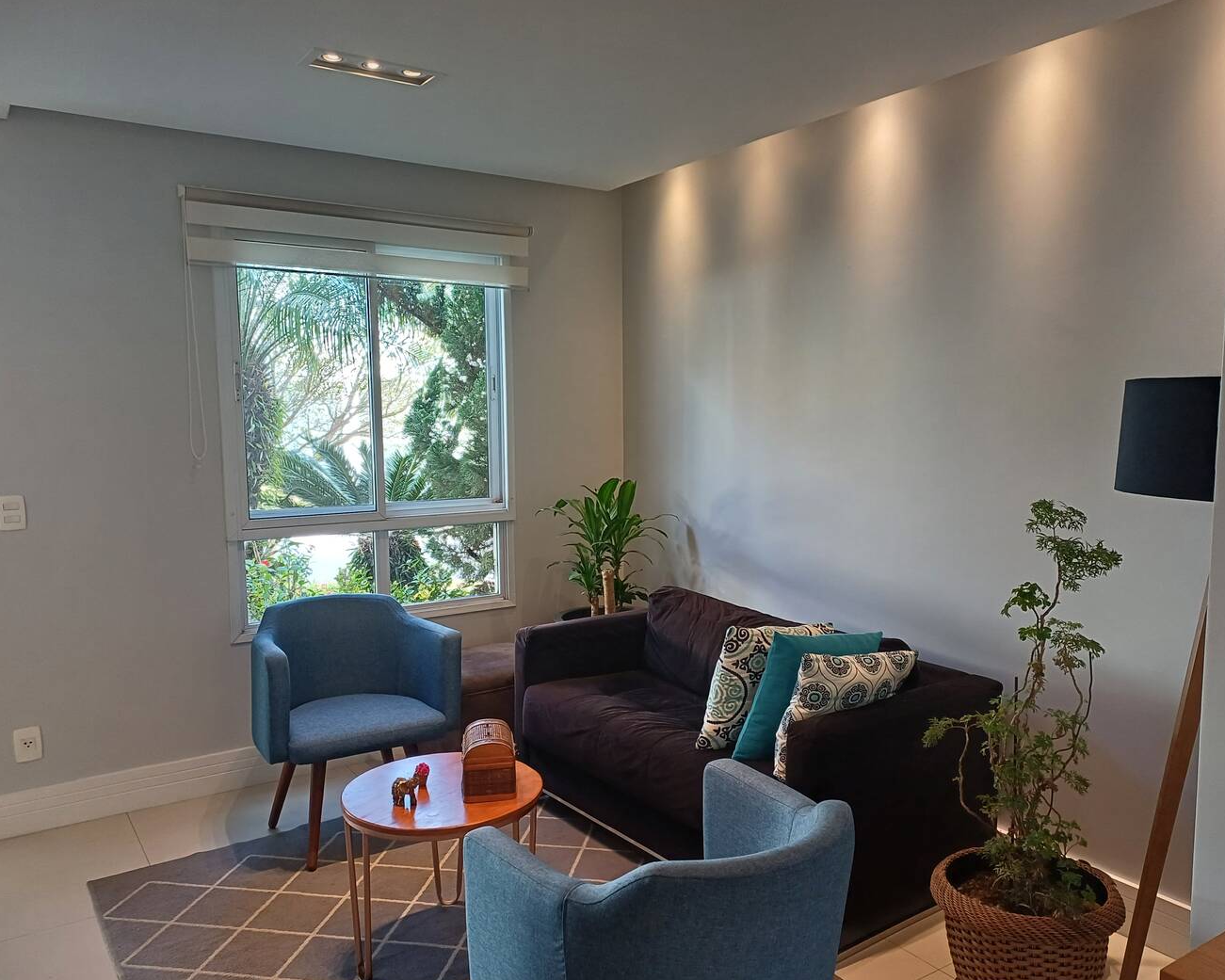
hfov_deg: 64.0
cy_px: 503
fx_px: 979
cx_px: 659
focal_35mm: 27
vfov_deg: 53.2
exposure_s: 1/60
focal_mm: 4.65
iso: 200
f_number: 1.8
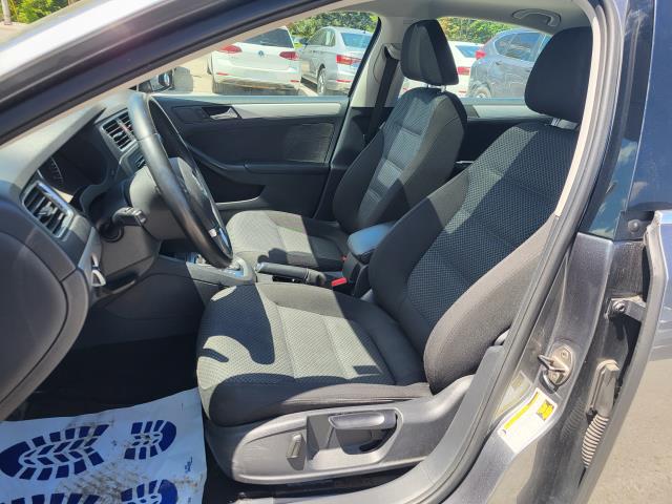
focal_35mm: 26
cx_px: 336
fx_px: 505
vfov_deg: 53.1
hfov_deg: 67.3
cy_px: 252
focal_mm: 5.4
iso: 40
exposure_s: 1/380
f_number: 1.8
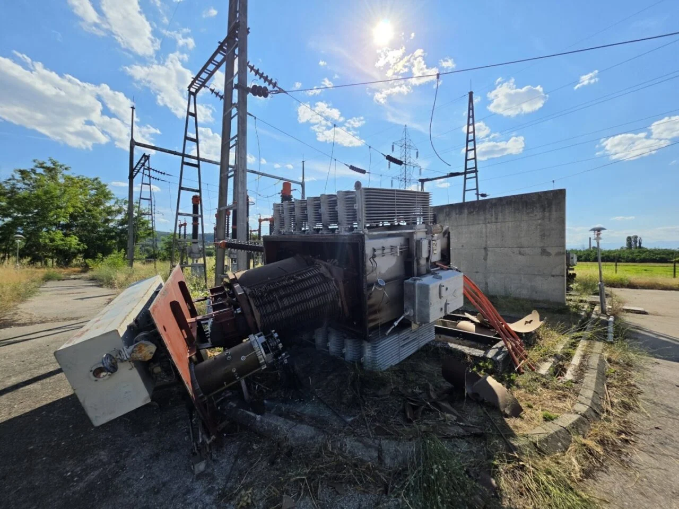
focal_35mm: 13
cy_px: 254
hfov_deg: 106.2
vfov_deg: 89.9
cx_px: 340
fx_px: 255
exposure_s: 1/5000
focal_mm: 2.2
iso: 32
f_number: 1.9
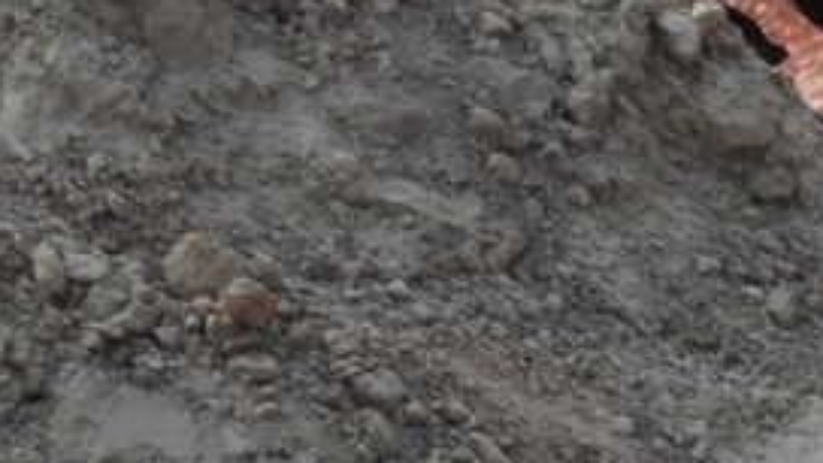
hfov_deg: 5.0
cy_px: -345
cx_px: 469
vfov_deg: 2.8
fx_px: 9427
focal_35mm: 432
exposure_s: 1/30
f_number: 22
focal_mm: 50
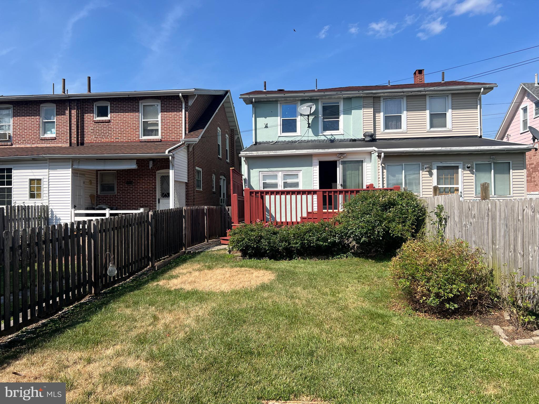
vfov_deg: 53.1
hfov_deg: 67.3
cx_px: 270
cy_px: 202
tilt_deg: +2.0
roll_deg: +0.3
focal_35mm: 26
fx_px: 405
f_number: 1.5
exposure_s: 1/3571
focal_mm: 5.7
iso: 50
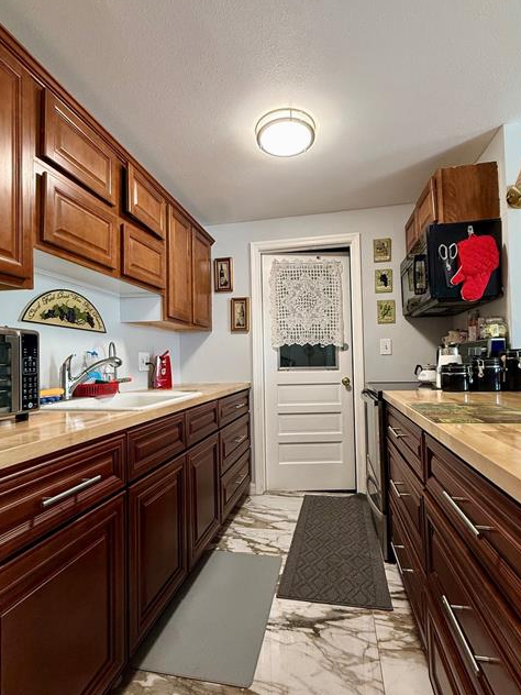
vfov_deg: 91.0
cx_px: 270
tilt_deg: +1.8
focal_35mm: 17
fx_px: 341
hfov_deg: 74.7
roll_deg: +1.1
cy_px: 355
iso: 250
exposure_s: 1/60
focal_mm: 2.22
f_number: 2.2
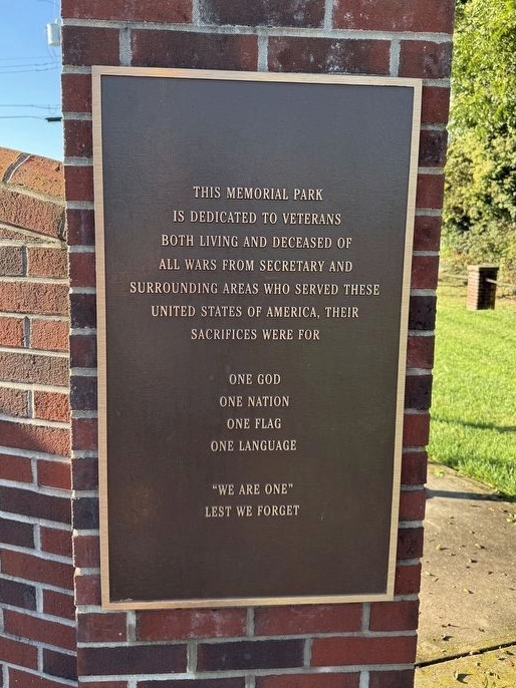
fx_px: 557
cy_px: 297
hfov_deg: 49.7
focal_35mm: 28
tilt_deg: -6.1
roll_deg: -2.3
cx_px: 251
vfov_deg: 63.2
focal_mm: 6.76
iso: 100
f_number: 1.78
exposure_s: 1/535
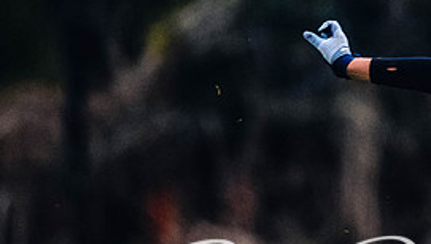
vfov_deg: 0.8
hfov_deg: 1.4
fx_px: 17398
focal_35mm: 1521
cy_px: 170
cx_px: 498
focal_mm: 400
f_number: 2.8
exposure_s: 1/500
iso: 3200
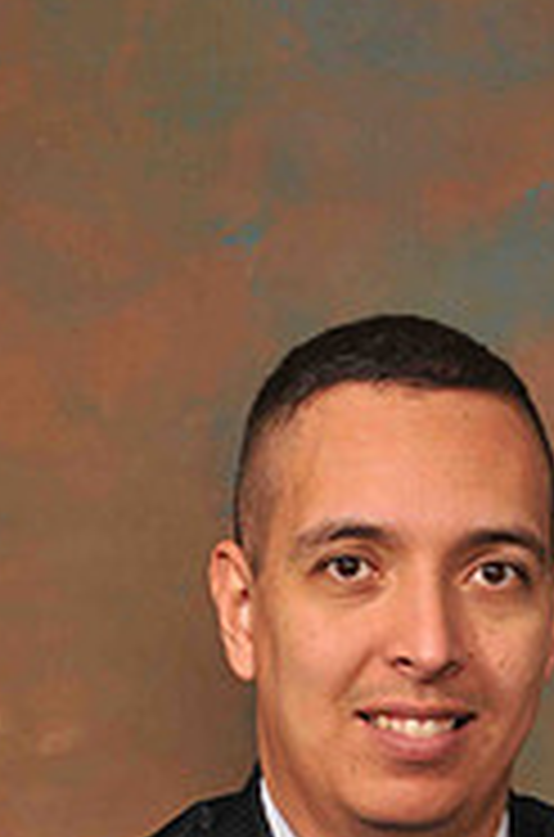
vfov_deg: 10.8
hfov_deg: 7.2
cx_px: 421
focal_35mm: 189
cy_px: 950
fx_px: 4387
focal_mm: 52
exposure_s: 1/60
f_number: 6.3
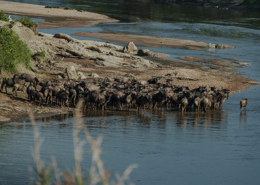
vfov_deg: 5.0
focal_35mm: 289
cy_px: 94
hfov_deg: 7.0
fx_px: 2134
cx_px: 150
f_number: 5.6
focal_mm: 239
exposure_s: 1/500
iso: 100
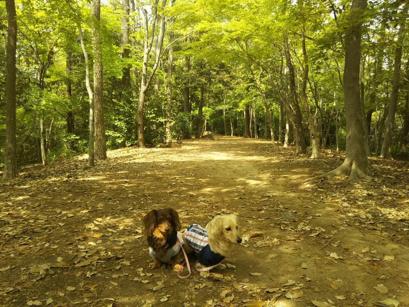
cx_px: 204
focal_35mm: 30
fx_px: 354
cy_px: 154
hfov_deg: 60.0
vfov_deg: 46.8
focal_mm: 4
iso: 32
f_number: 2.2
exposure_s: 1/120
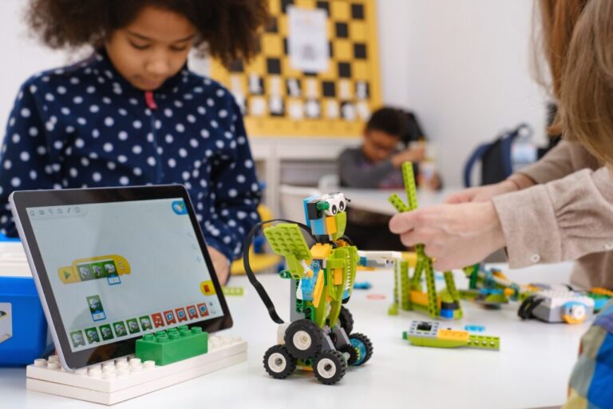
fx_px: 902
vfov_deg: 25.5
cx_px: 306
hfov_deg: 37.5
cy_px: 204
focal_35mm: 53
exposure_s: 1/200
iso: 640
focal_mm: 35
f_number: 4
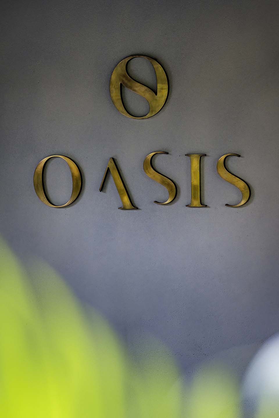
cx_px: 140
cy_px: 209
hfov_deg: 8.3
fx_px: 1918
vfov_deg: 12.5
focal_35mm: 165
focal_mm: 165
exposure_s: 1/200
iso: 640
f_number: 5.6
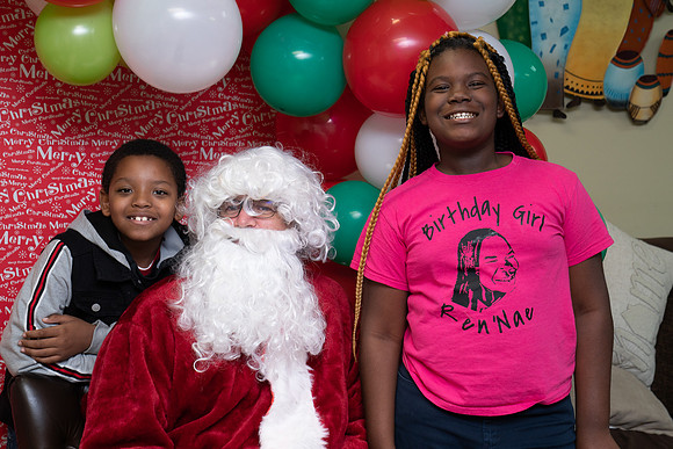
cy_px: 224
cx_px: 336
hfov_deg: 31.4
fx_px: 1197
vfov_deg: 21.3
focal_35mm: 64
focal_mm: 64
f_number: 6.3
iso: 640
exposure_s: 1/60
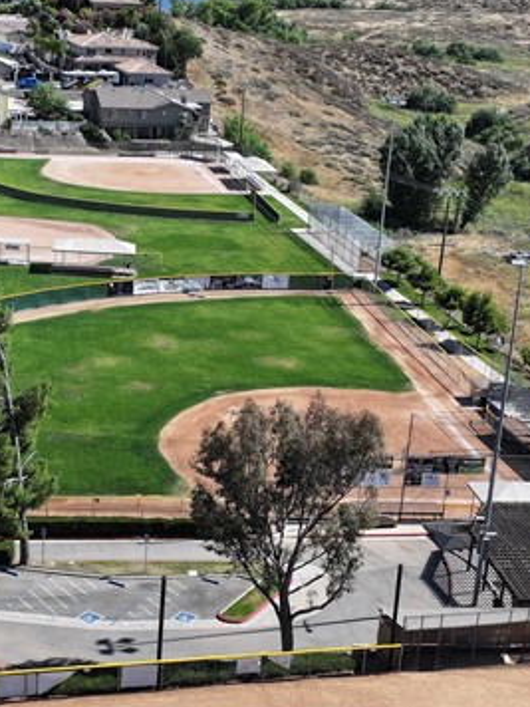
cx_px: 210
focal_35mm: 69
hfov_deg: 21.3
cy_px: 484
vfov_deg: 27.9
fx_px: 1409
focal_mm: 12.29
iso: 100
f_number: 2.8
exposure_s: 1/1600
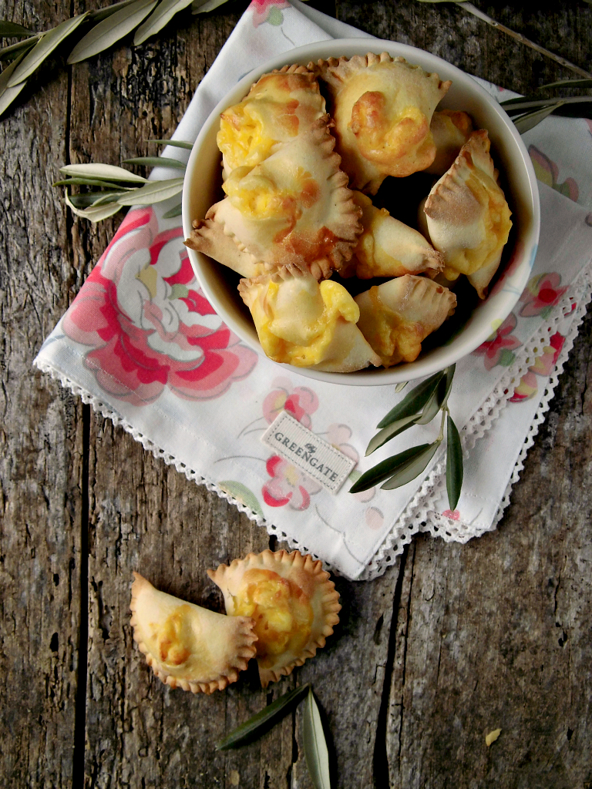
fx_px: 1072
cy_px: 394
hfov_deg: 30.9
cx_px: 296
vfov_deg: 40.4
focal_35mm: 47
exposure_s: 1/60
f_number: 3.4
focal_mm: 8.3
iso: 100
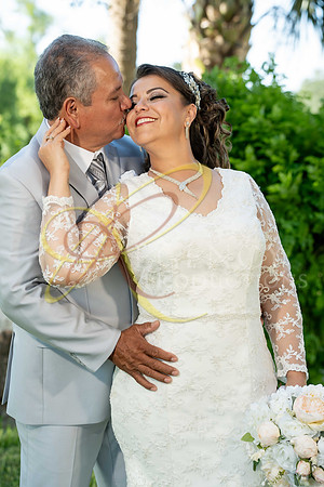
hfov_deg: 17.5
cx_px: 162
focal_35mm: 78
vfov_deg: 26.0
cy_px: 244
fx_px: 1053
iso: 500
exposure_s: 1/500
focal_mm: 78
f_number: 4
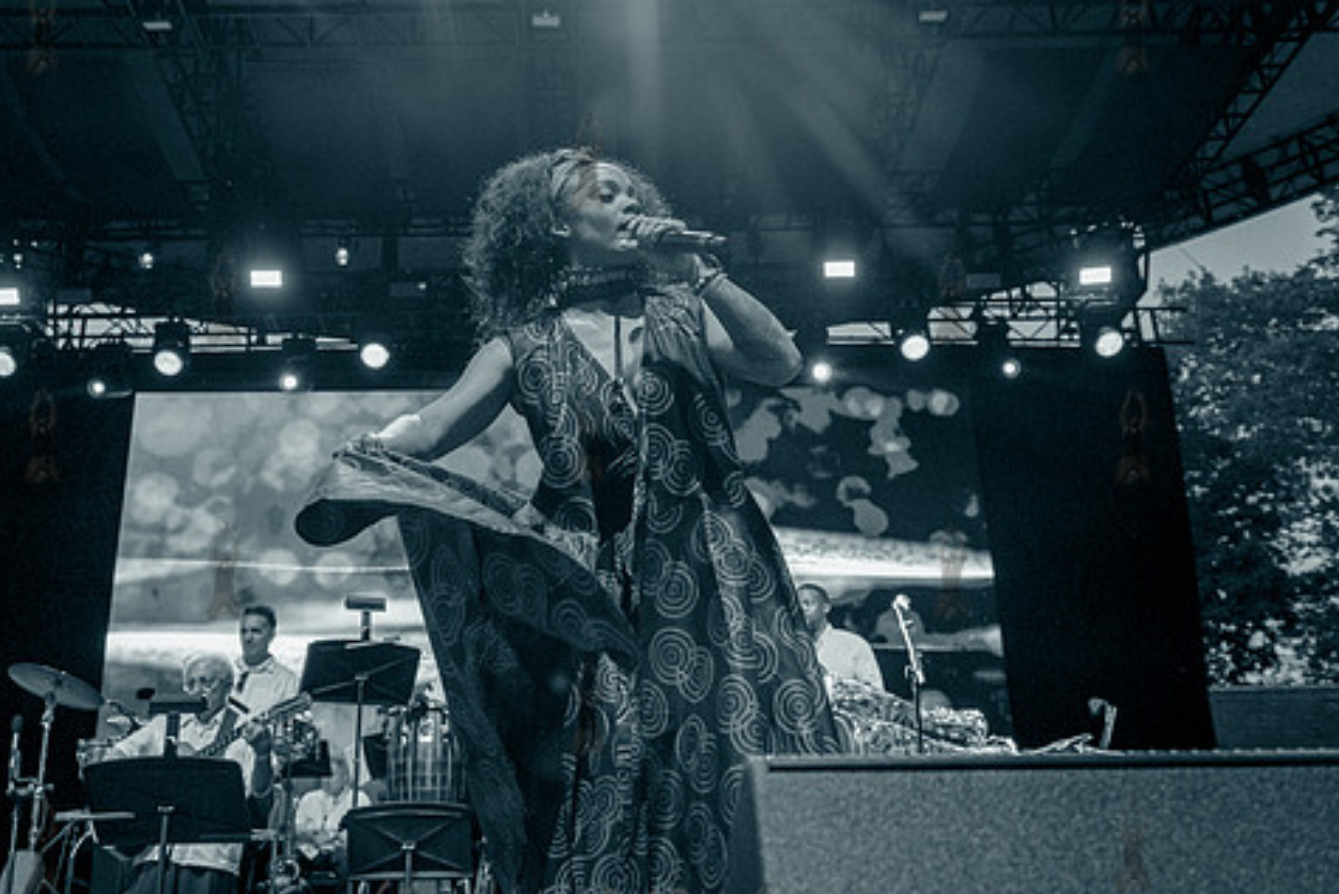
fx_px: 1414
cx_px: 586
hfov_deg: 50.6
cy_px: 433
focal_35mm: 38
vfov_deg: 35.1
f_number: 4
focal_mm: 31
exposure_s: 1/800
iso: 4000
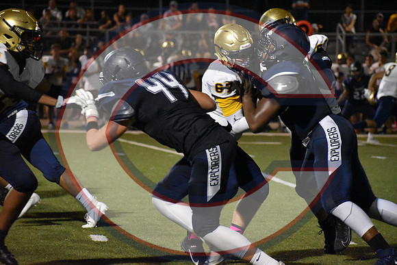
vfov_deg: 6.1
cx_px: 198
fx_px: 2482
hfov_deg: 9.1
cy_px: 132
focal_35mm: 225
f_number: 5
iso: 11400
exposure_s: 1/500
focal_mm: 150
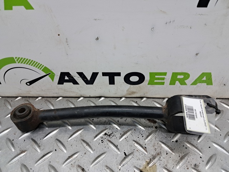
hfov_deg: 65.4
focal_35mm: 27
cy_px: 86
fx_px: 178
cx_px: 114
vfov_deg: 51.3
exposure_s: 1/50
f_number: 1.8
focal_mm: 4
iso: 100
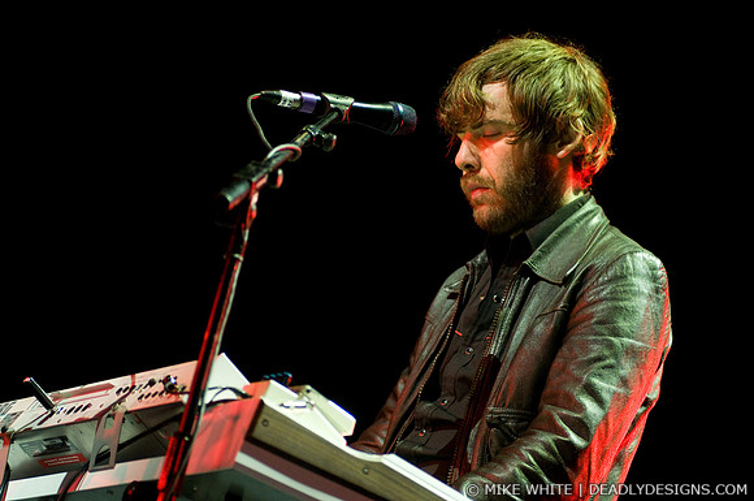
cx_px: 377
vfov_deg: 10.6
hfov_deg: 15.9
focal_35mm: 129
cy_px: 250
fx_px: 2698
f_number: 4
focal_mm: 86
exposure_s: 1/160
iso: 1000
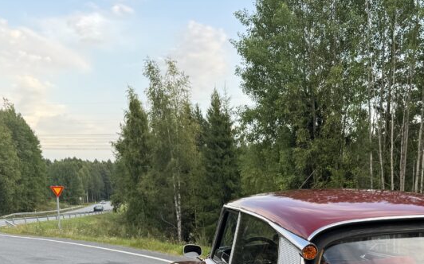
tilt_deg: -10.9
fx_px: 566
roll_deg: +0.0
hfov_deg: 39.1
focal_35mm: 49
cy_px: 304
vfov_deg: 24.2
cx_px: 352
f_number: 1.78
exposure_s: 1/354
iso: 80
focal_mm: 6.76
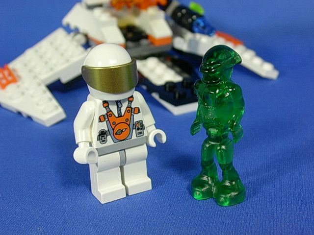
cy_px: 118
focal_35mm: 60
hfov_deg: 32.2
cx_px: 157
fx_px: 544
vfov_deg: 24.4
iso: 70
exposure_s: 1/11.6
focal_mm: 9
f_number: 3.4
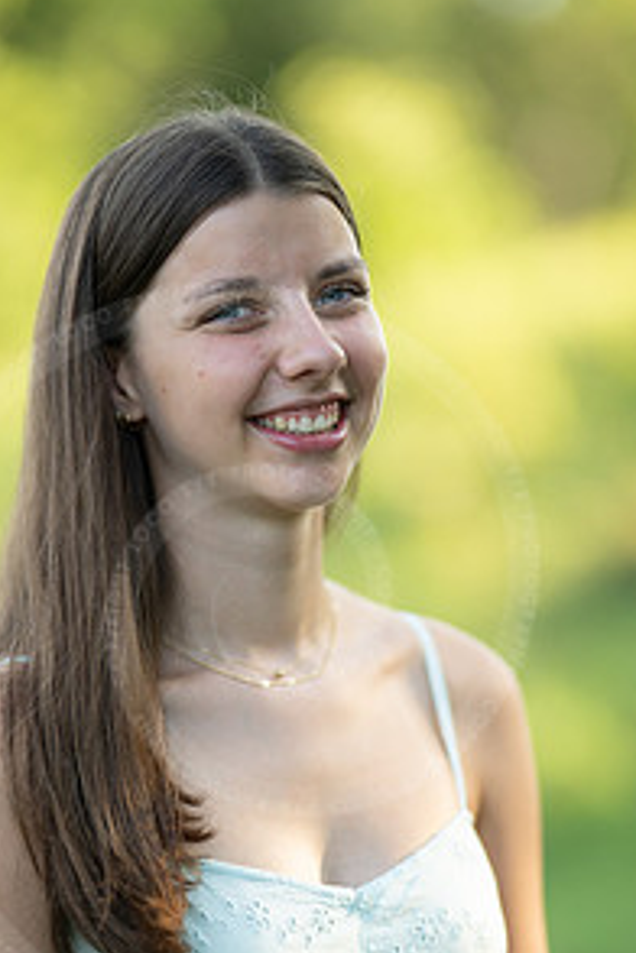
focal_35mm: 130
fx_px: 3445
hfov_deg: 10.5
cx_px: 315
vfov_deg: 15.7
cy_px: 677
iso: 160
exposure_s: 1/1000
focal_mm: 85
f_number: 1.2
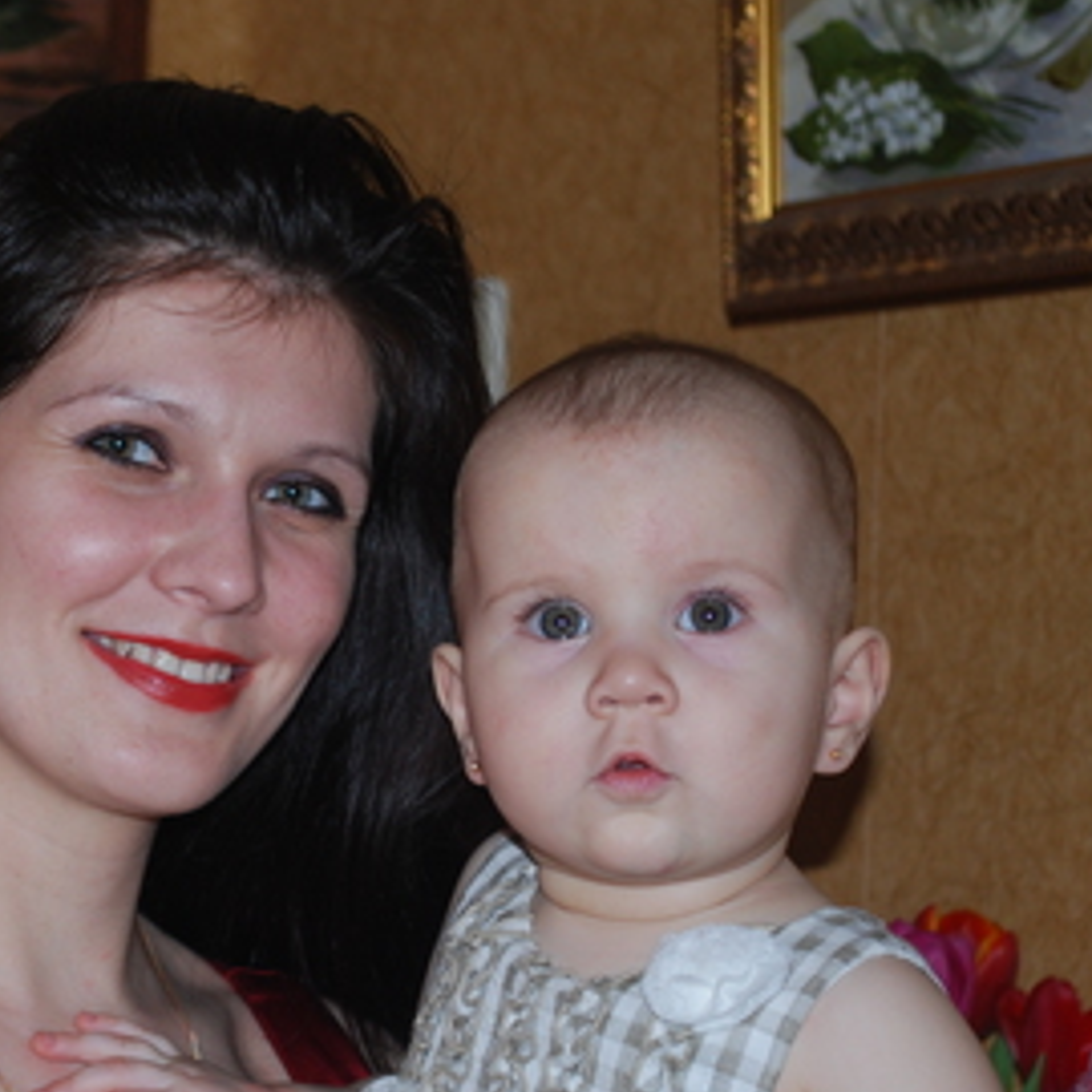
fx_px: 4171
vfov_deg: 14.9
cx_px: 275
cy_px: 631
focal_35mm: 117
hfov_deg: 14.9
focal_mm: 45
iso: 200
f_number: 5.3
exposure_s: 1/60
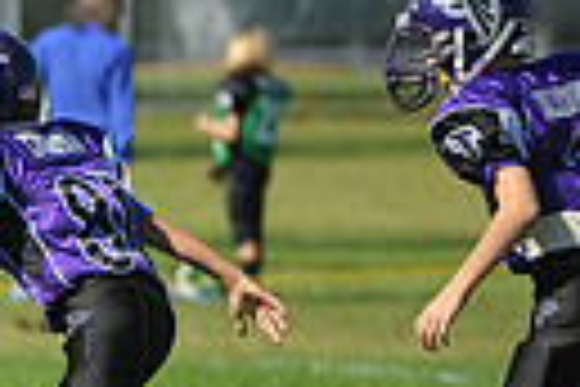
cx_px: -719
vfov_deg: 1.5
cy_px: 279
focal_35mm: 902
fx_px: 14531
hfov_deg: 2.3
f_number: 4.5
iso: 200
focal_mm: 200
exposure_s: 1/1250
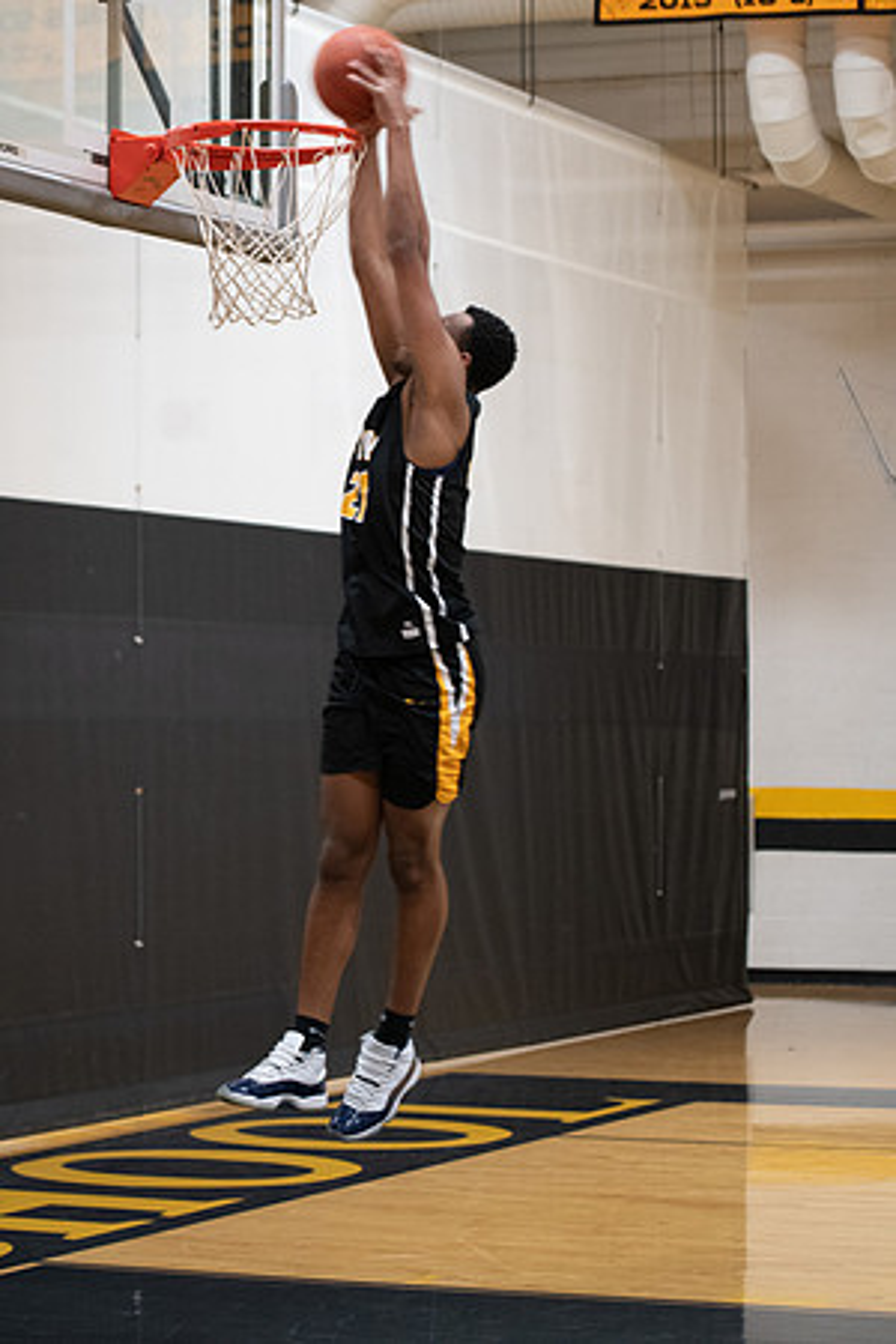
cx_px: 448
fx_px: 3920
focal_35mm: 105
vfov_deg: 19.5
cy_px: 672
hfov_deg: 13.0
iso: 2000
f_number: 2.8
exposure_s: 1/200
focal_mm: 70
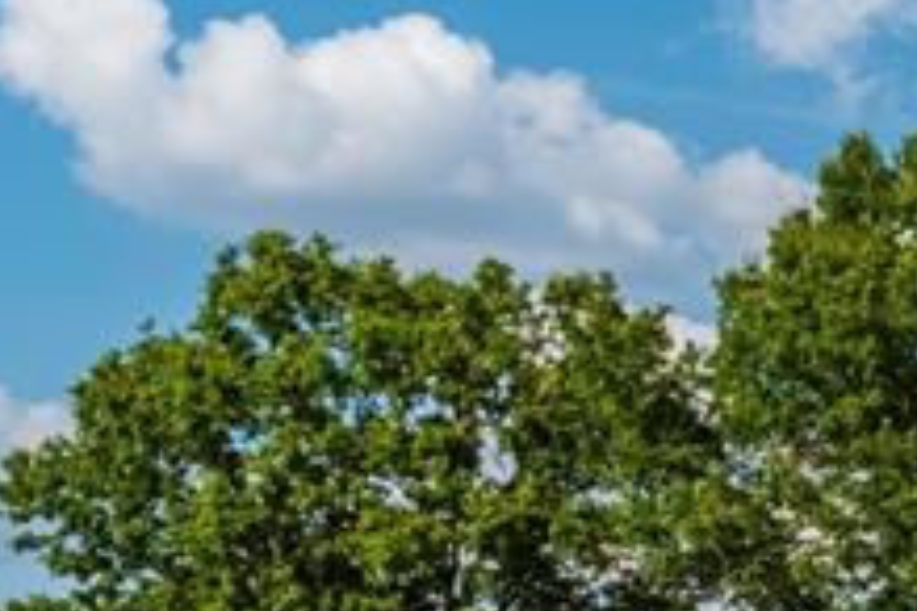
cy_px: 686
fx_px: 3209
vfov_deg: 10.7
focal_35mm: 126
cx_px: 1905
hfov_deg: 13.6
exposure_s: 1/1000
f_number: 7.1
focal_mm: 18
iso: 800
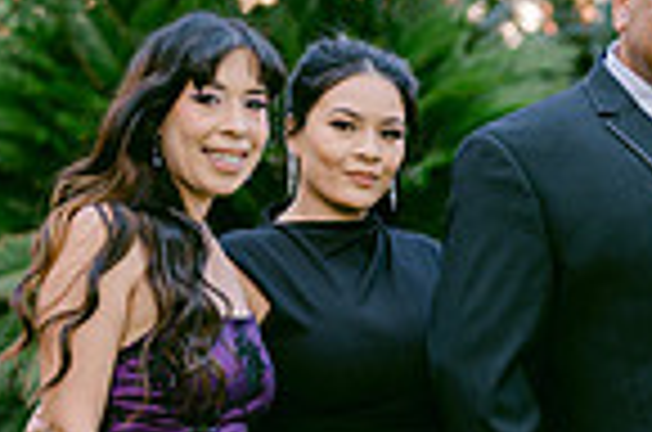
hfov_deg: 10.2
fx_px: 3614
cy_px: 490
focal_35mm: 200
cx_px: 692
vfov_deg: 6.8
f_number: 2
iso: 100
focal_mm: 50
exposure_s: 1/200
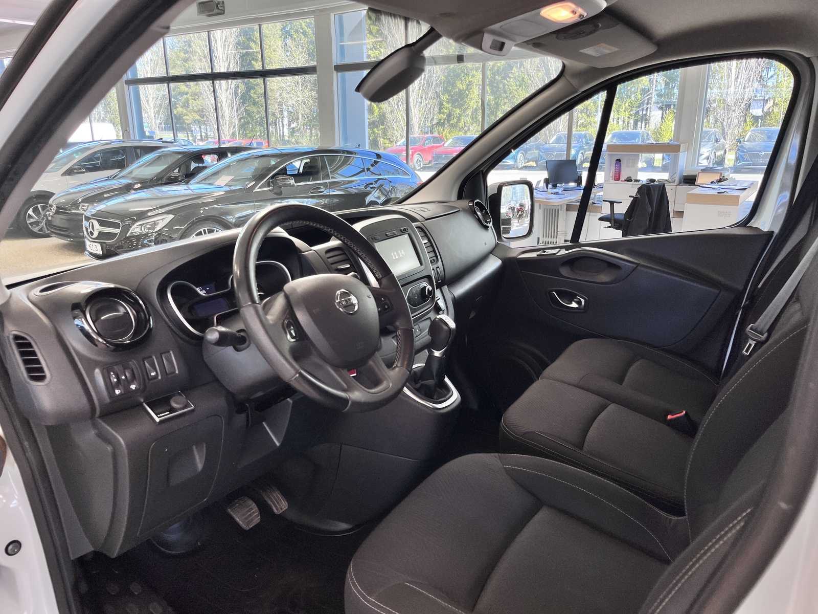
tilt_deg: -16.1
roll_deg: +1.1
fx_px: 614
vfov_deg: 53.1
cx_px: 409
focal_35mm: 26
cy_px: 307
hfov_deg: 67.3
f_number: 1.6
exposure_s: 1/125
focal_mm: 5.1
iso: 40
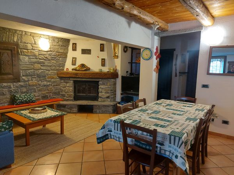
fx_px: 162
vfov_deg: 56.8
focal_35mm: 24
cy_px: 88
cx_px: 117
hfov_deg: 71.6
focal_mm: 5.23
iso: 400
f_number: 1.8
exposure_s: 1/25
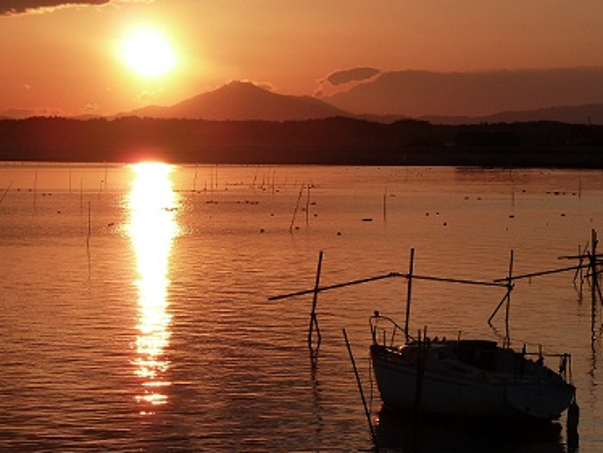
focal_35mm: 164
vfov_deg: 9.1
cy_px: 226
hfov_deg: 12.0
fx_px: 2859
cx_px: 311
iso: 125
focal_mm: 22.5
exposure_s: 1/640
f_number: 5.6
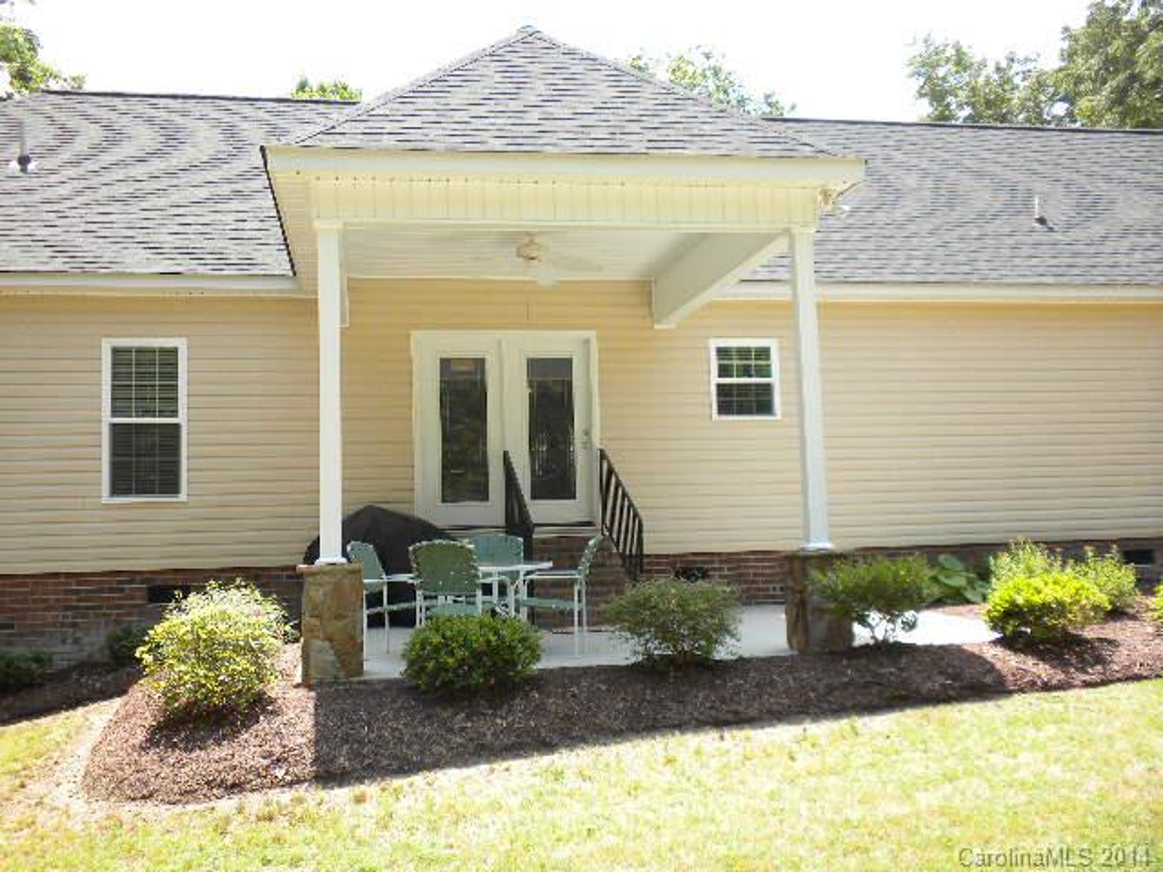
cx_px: 582
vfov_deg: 38.7
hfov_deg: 50.1
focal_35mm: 37
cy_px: 436
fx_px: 1243
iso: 90
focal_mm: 6.6
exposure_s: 1/250
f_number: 3.5
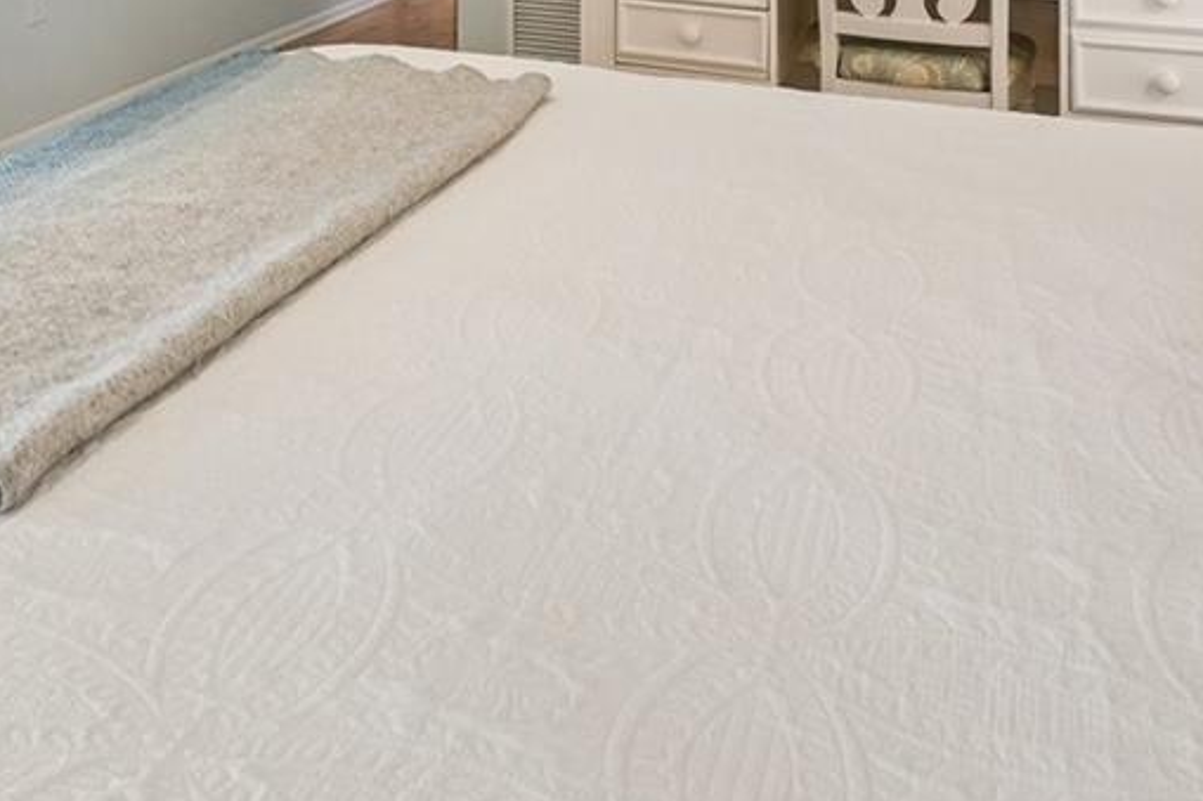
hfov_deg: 42.5
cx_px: 241
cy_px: -293
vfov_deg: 25.4
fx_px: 1470
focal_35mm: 44
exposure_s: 1/30
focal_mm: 14
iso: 400
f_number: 8
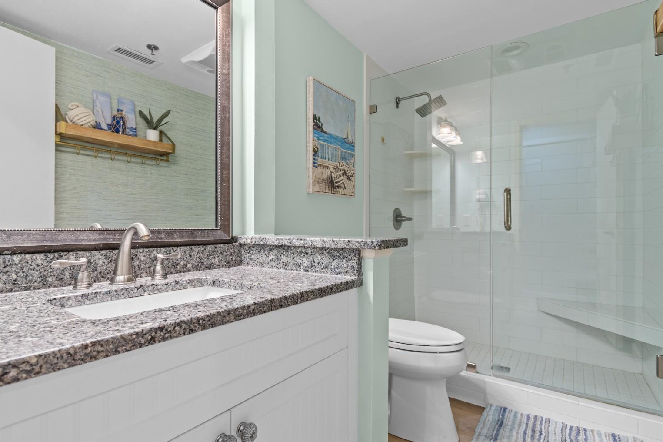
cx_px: 314
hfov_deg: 93.2
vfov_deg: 70.4
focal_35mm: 17
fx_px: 313
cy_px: 222
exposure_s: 1/2
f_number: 4.8
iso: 100
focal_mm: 11
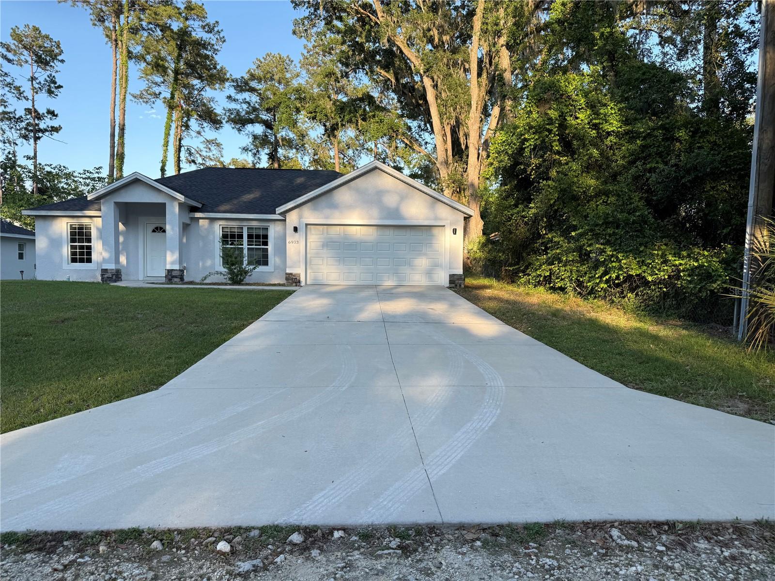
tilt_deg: -2.0
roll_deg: -0.9
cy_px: 290
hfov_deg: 71.6
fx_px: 537
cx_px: 388
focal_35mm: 24
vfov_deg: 56.8
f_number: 1.78
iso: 80
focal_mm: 6.76
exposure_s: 1/1091
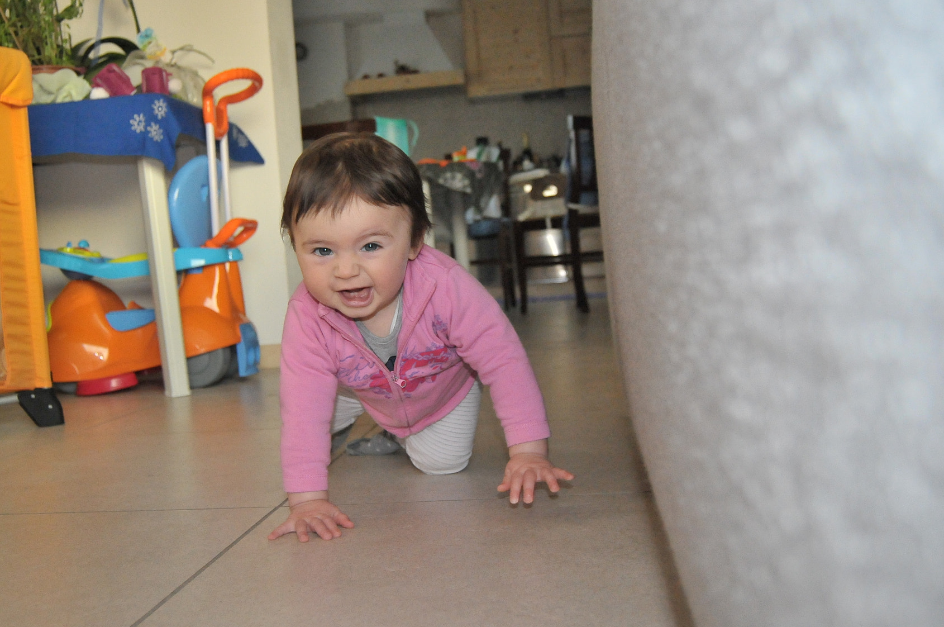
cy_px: 277
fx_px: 1047
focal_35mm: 40
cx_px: 421
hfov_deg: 48.4
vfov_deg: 33.3
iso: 1600
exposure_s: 1/250
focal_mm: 22
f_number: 3.5
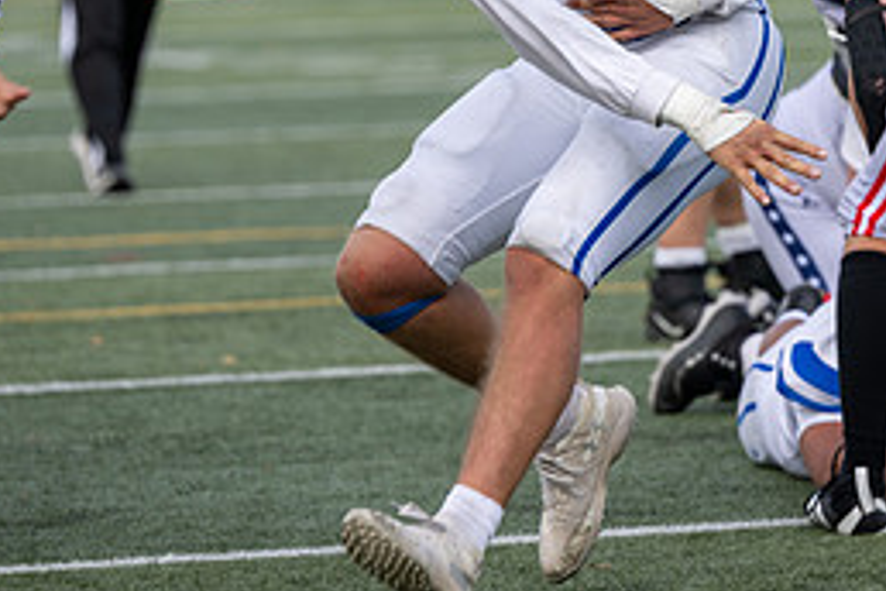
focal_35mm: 405
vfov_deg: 3.4
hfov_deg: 5.1
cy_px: 19
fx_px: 9967
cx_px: 673
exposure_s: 1/1000
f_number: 4
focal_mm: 180
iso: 200
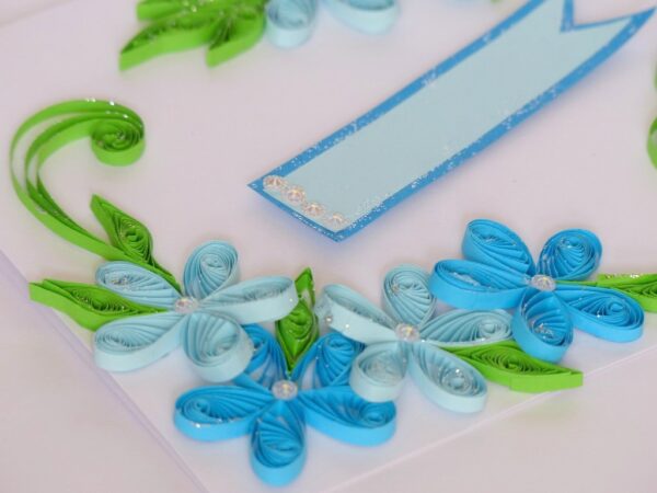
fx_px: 6814
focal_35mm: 359
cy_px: 246
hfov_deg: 5.5
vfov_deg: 4.1
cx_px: 328
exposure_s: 1/100
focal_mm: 64.6
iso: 160
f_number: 2.8
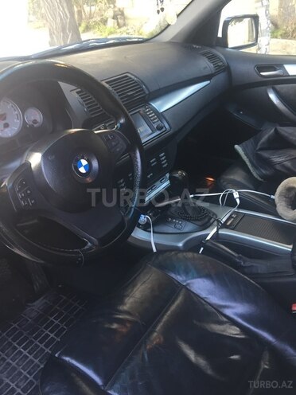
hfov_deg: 48.2
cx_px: 148
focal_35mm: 29
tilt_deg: -29.1
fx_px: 331
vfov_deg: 61.7
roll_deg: +5.8
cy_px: 198
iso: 100
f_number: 2.2
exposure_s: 1/33
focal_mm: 4.15
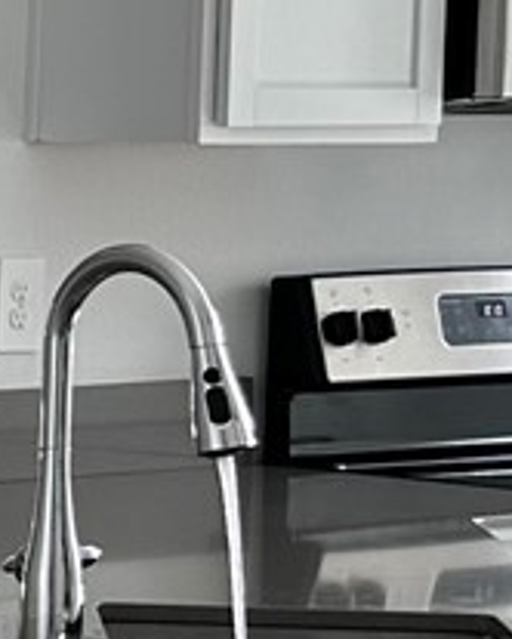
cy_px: 438
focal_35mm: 181
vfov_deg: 10.6
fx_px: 3423
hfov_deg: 7.5
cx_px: -1005
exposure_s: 1/120
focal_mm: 6.86
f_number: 1.78
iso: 100
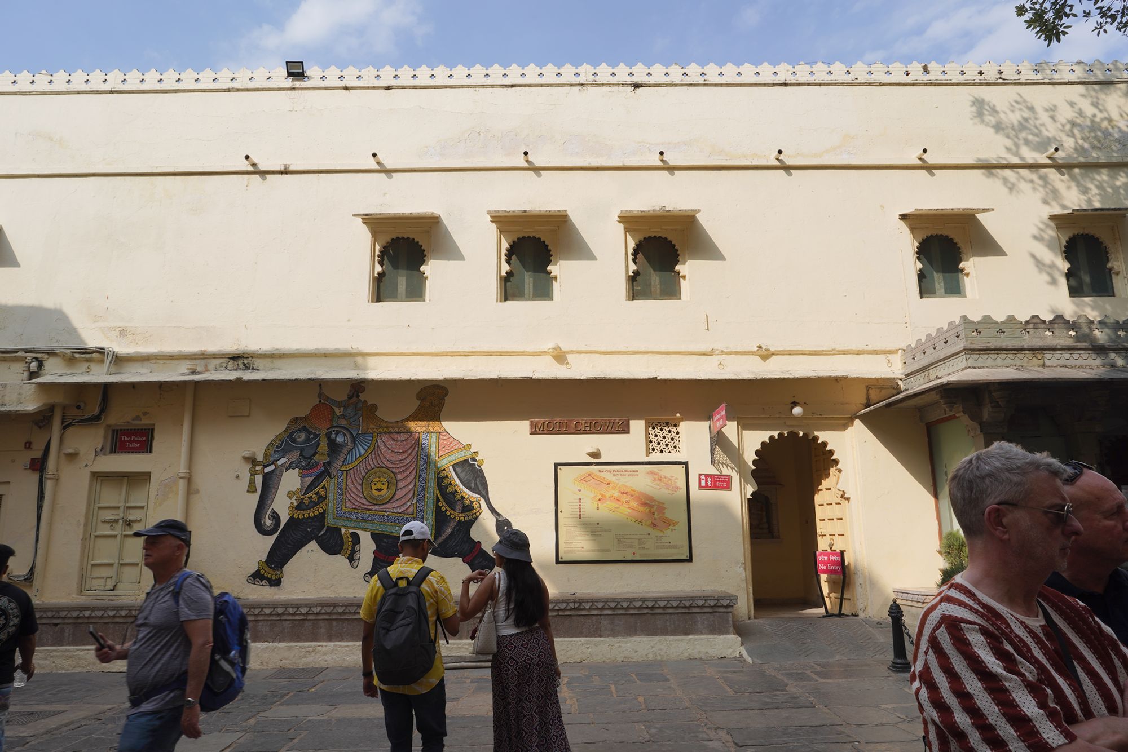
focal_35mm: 24
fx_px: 752
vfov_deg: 53.1
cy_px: 376
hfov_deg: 73.7
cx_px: 564
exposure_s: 1/100
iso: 100
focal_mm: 24
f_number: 16
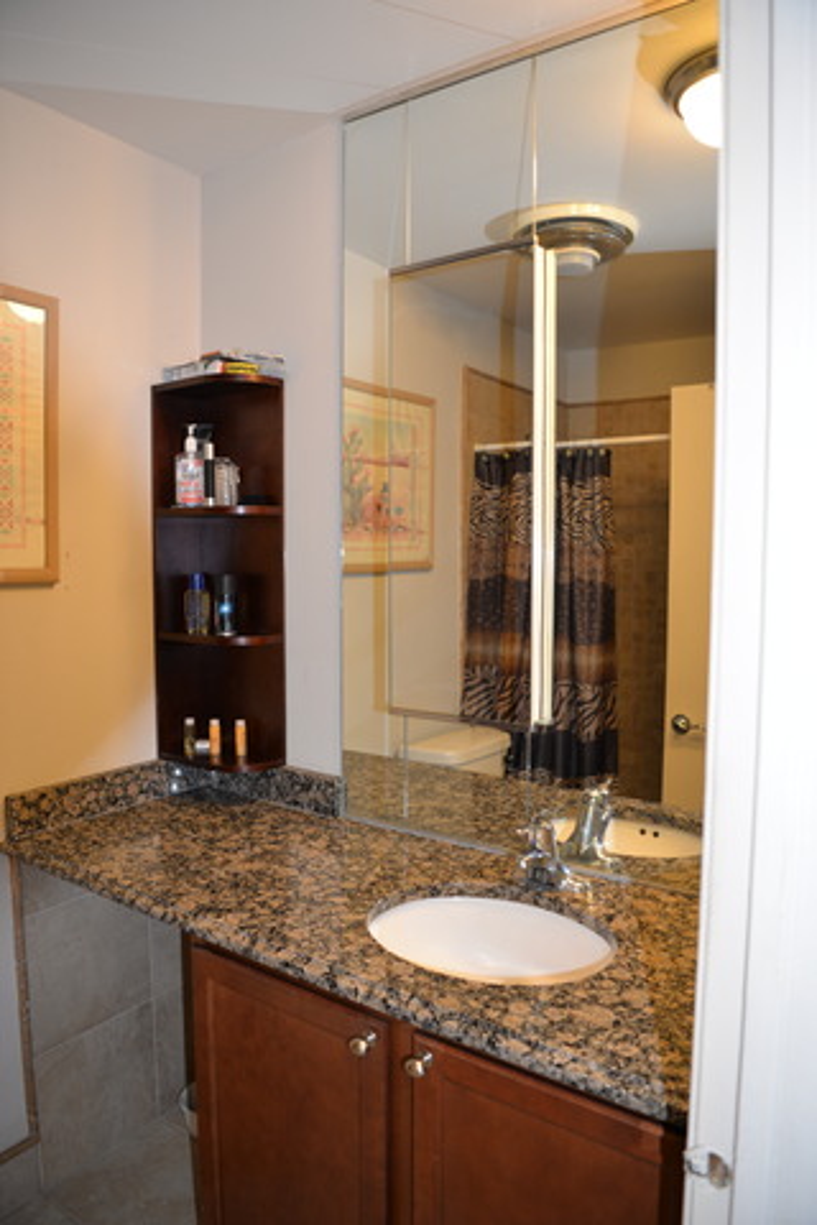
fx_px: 817
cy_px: 612
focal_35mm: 24
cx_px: 408
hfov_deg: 53.1
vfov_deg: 73.7
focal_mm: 24
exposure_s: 1/60
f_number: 2.8
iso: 400
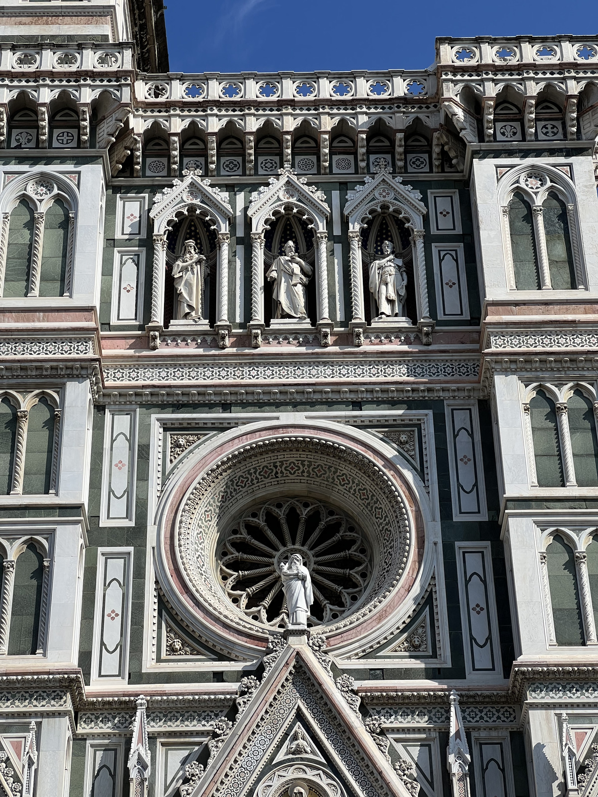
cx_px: 299
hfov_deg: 19.1
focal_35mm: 77
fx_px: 1774
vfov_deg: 25.3
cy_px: 398
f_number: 2.8
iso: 32
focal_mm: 9
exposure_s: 1/943
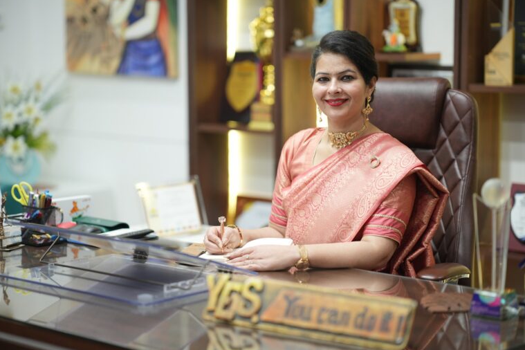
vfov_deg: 15.9
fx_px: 1254
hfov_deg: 23.6
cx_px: 260
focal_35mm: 86
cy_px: 174
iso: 1000
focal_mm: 85
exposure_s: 1/160
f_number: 1.6
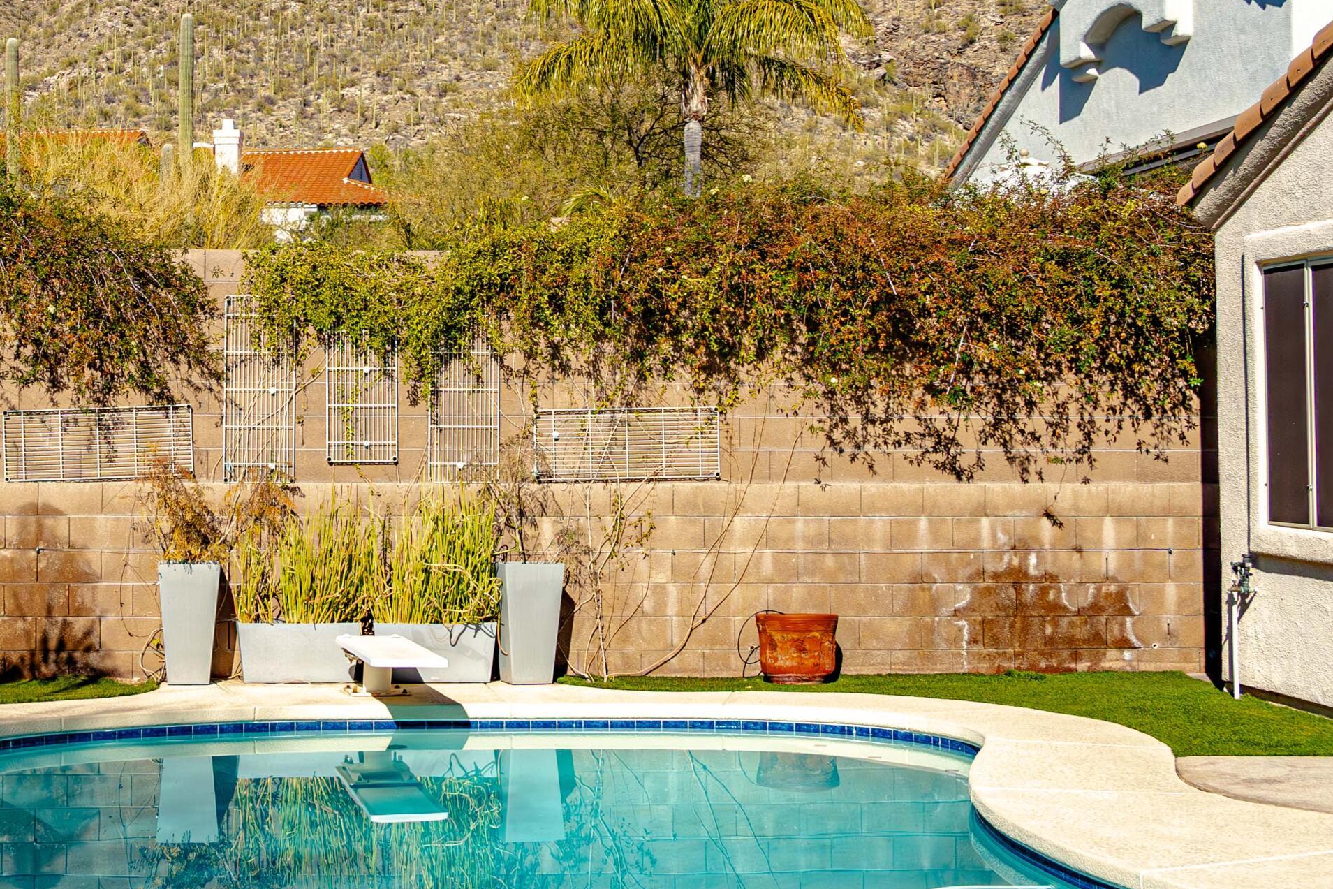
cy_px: 259
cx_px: 344
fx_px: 2444
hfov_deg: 30.0
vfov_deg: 20.5
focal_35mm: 66
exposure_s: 1/4000
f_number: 8
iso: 800
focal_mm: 28
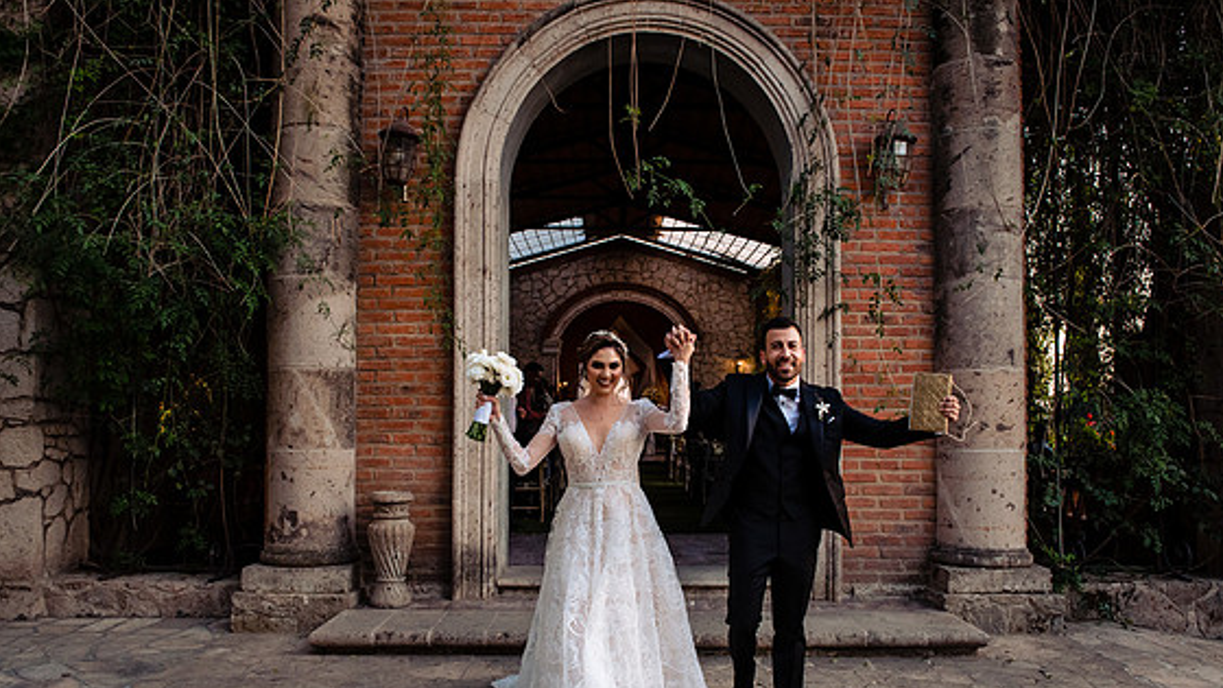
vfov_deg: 42.7
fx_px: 876
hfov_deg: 69.9
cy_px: 403
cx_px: 618
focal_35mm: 27
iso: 1600
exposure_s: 1/320
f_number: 5.6
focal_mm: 24
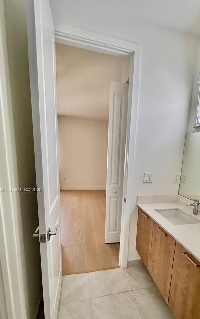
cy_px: 190
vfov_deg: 90.0
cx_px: 128
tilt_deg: -11.9
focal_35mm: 18
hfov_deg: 63.9
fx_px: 157
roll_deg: -2.0
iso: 320
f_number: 2.2
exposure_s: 1/68
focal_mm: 2.22
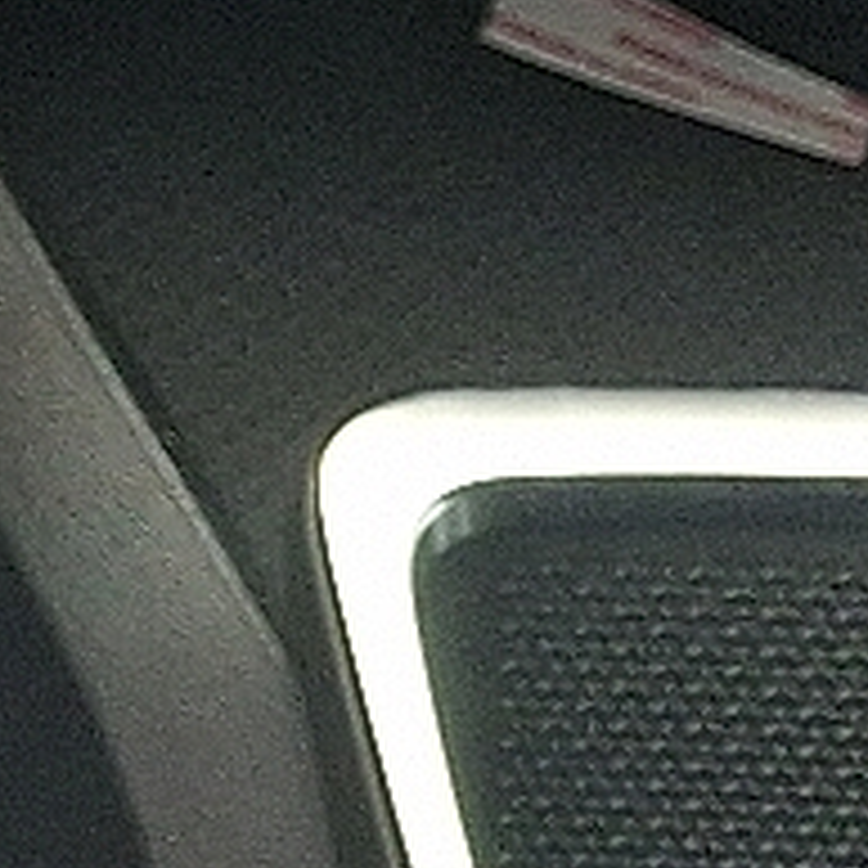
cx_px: -2015
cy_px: -1282
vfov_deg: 8.6
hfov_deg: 7.8
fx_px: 5192
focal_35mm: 183
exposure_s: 1/500
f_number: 1.8
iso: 30
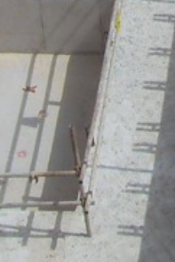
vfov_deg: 6.9
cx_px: 292
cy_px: -279
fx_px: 2089
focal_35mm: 287
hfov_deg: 4.8
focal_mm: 6.6
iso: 80
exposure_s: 1/750
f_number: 6.2
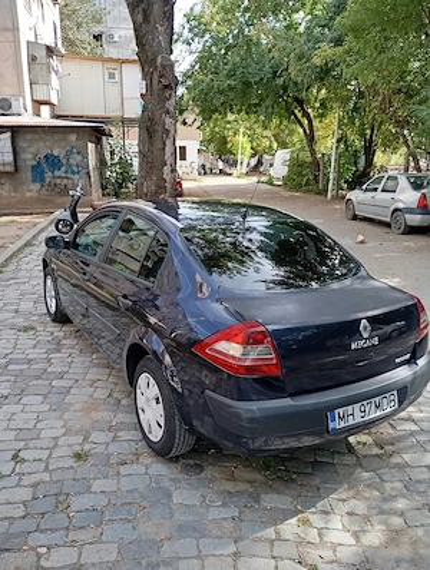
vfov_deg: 63.4
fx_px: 462
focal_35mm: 28
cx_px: 215
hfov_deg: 49.9
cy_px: 285
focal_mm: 4.27
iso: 155
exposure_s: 1/100
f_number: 1.8
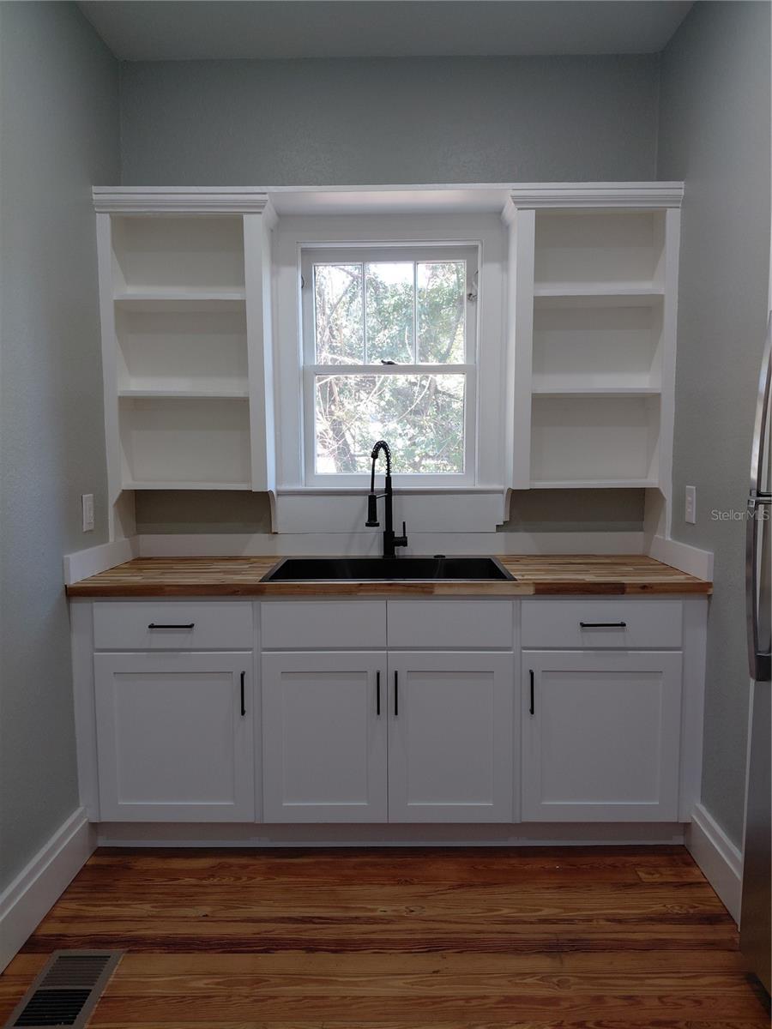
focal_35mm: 25
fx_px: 743
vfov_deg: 69.4
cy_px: 514
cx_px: 386
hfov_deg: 54.9
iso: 100
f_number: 1.8
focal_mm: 4.69
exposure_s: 1/100
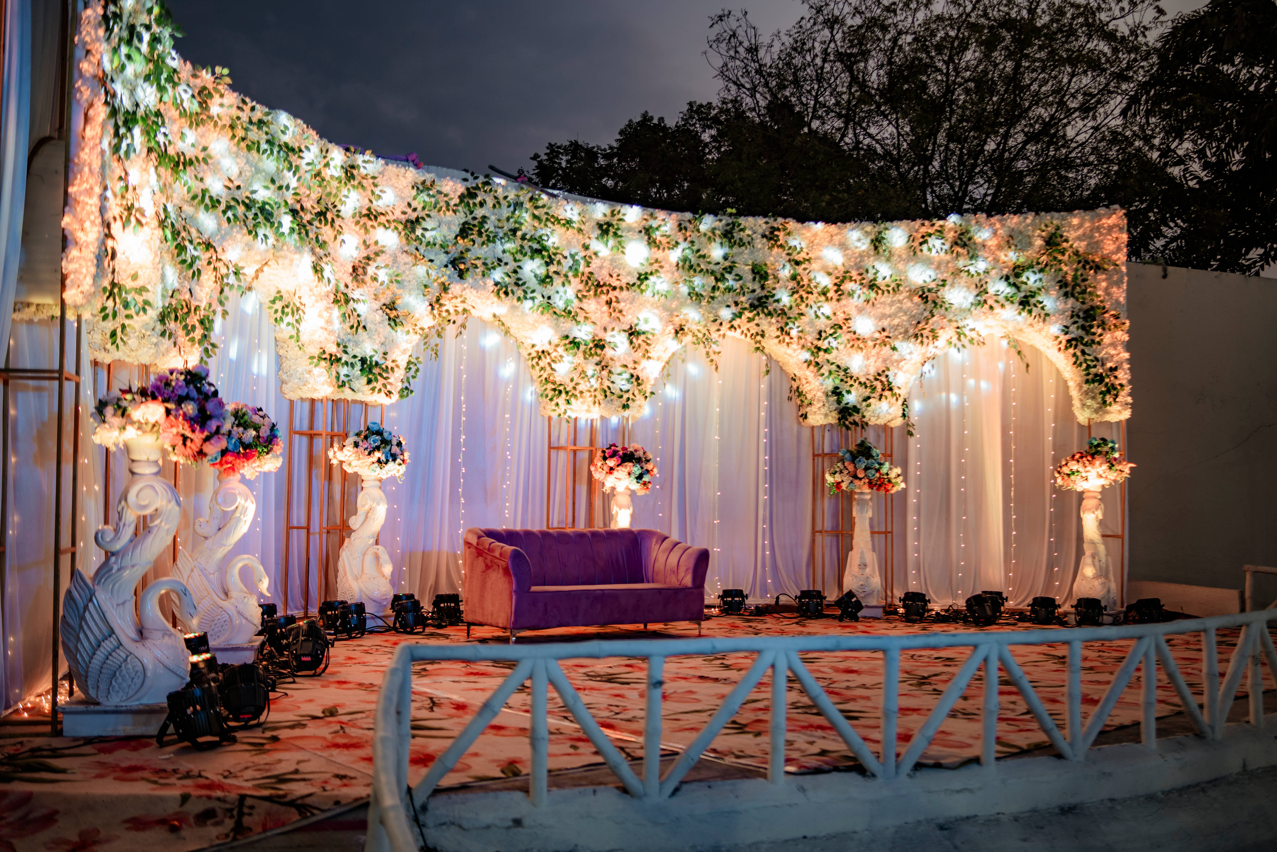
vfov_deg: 37.9
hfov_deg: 54.4
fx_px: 1241
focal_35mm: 35
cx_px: 638
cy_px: 426
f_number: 1.4
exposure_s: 1/200
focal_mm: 35
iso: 125
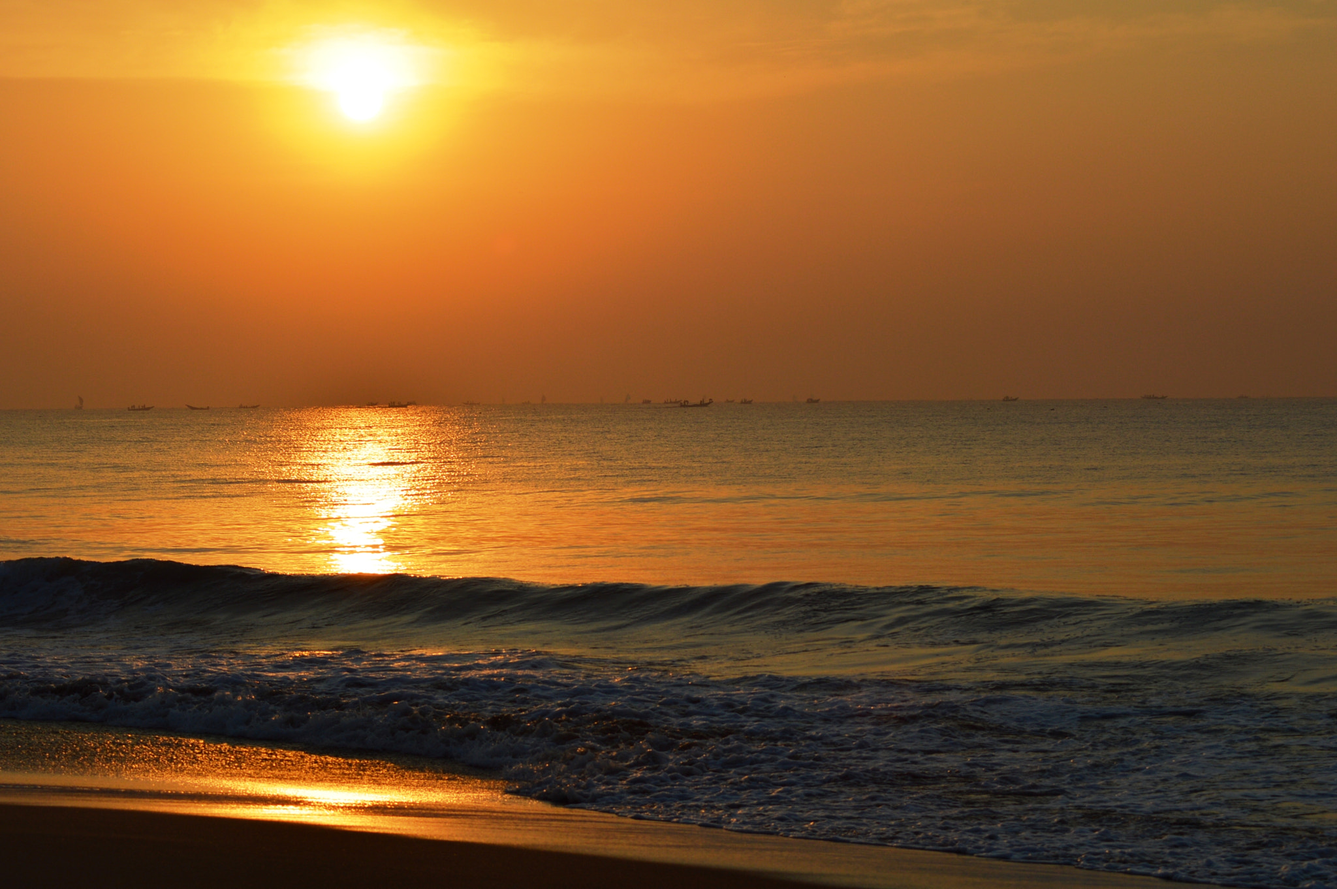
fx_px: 3896
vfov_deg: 13.0
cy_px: 444
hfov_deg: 19.5
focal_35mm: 105
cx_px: 668
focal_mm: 70
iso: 100
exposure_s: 1/1000
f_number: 8
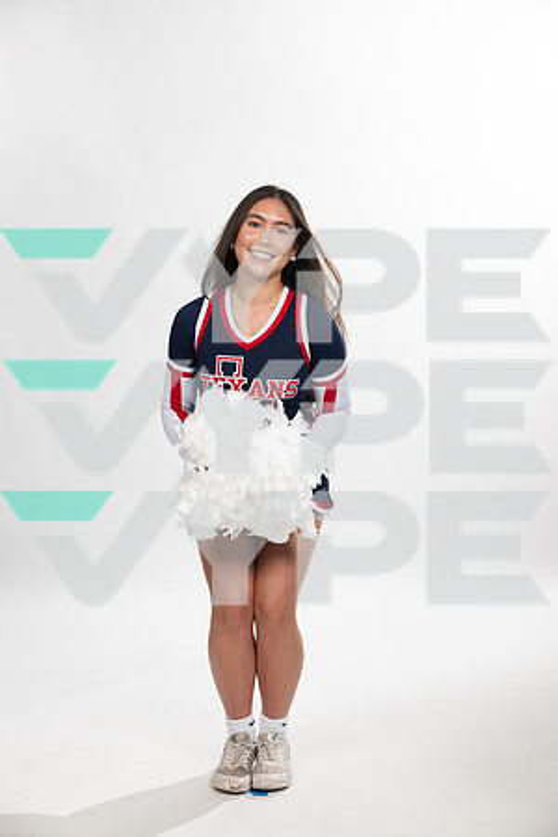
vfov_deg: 34.5
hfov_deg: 23.4
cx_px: 279
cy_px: 418
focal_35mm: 58
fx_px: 1348
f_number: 5.6
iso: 200
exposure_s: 1/250
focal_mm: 58
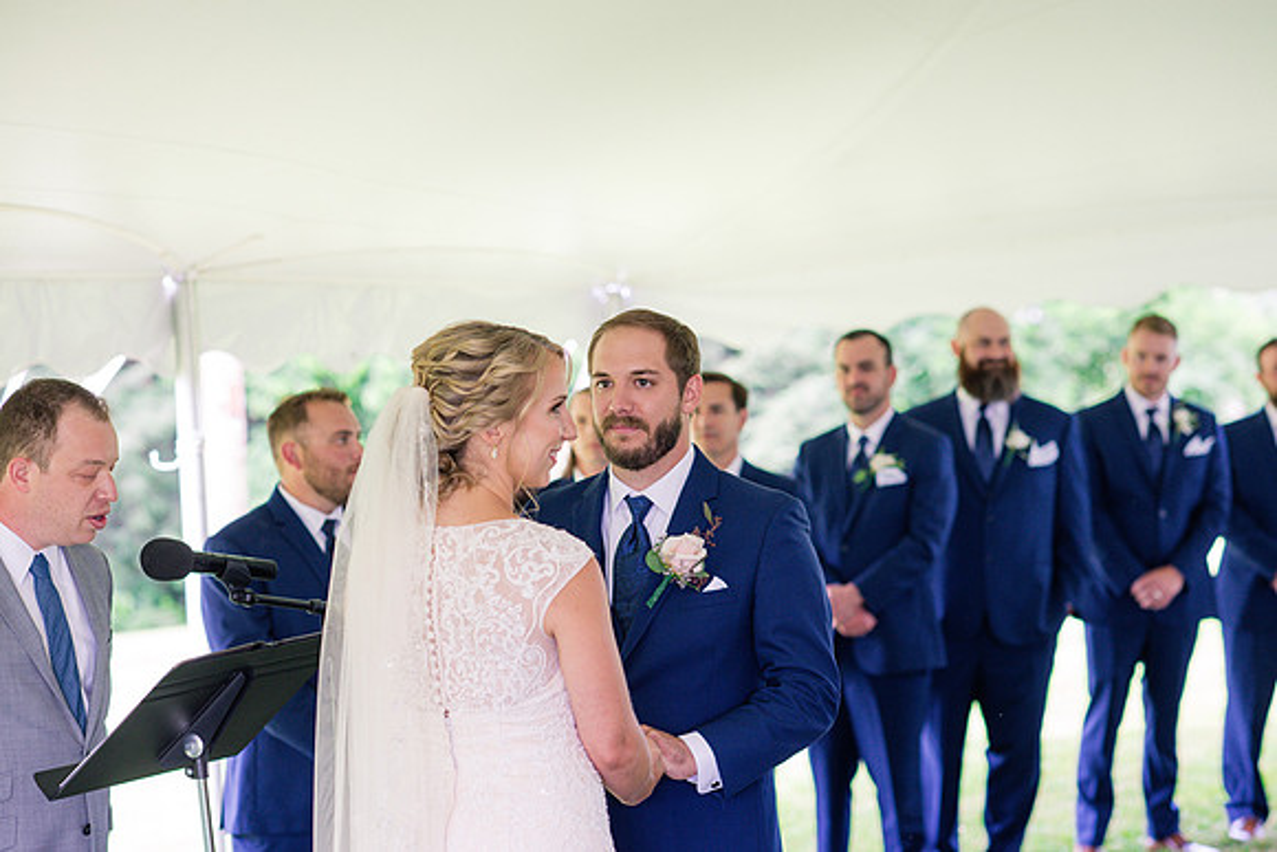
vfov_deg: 16.1
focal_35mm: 85
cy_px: 426
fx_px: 3016
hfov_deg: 23.9
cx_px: 638
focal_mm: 85
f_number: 3.2
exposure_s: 1/250
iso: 500
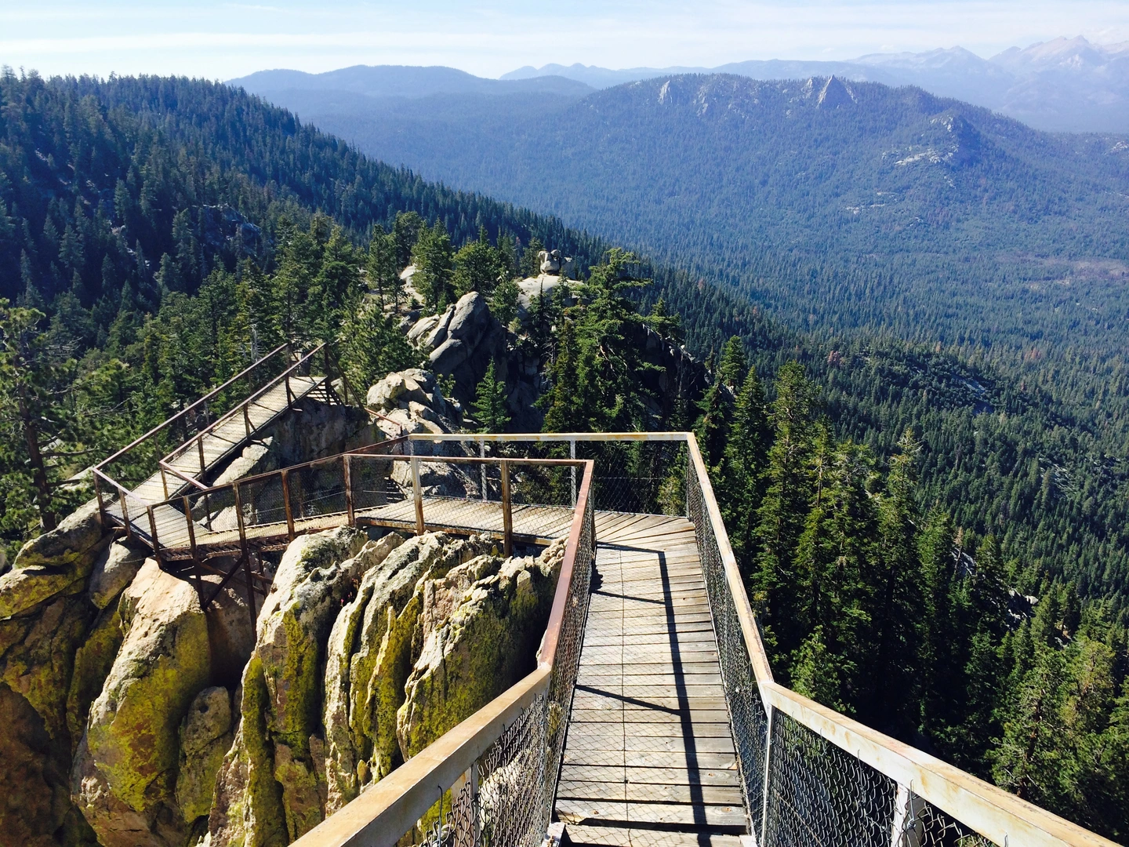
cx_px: 564
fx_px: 978
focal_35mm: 30
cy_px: 424
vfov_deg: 46.8
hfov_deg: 60.0
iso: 32
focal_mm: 4.12
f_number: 2.2
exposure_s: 1/1414
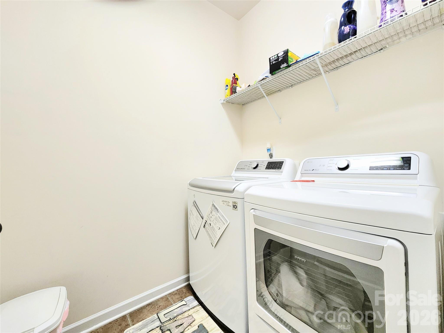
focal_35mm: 13
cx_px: 222
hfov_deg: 106.2
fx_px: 167
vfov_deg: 89.9
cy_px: 166
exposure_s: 1/60.2
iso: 320
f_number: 2.2
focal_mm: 2.2
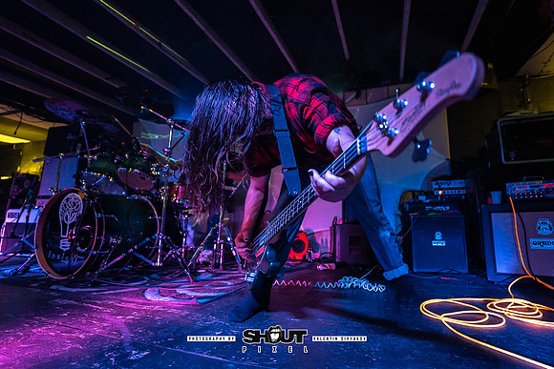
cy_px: 184
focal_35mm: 16
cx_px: 318
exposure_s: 1/250
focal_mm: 14
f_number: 2.8
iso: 1600
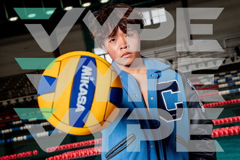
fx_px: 380
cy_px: 80
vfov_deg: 23.8
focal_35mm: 57
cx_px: 120
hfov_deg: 35.0
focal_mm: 57
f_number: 6.3
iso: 400
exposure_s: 1/250
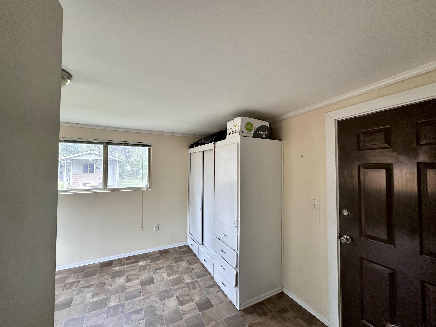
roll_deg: -0.4
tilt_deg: +2.2
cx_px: 218
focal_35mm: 14
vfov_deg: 85.7
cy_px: 164
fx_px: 176
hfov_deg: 102.1
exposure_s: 1/99
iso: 200
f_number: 2.2
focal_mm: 2.22
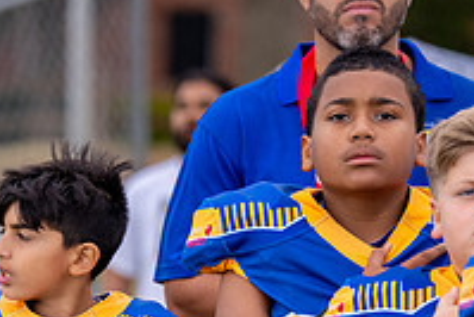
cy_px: 479
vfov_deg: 3.1
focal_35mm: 447
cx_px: -109
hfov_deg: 4.6
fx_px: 5890
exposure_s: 1/1250
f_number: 2.8
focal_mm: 137
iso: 500
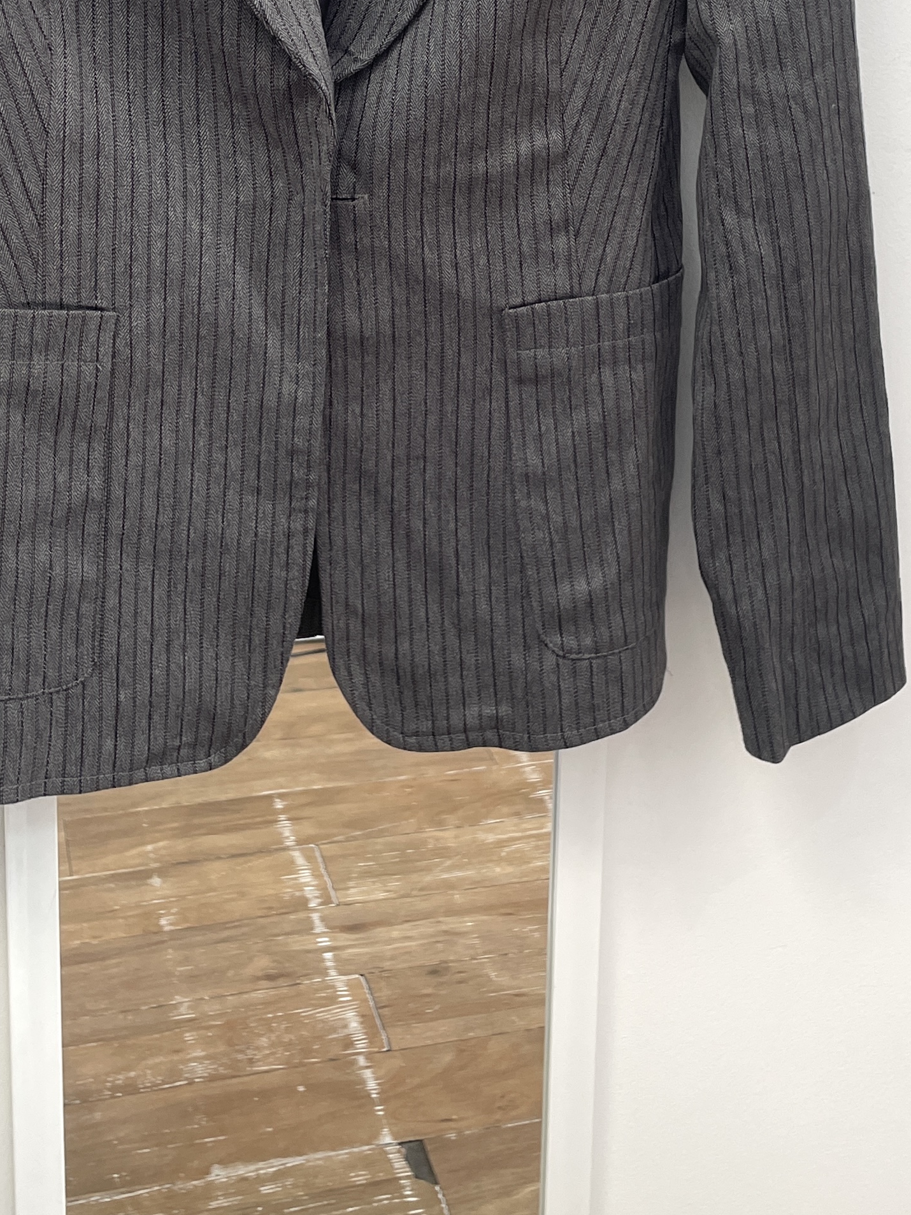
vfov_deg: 33.8
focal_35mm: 55
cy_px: 225
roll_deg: +0.6
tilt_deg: -11.3
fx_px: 1930
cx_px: 456
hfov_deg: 26.6
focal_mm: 4.2
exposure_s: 1/100
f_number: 1.6
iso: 80
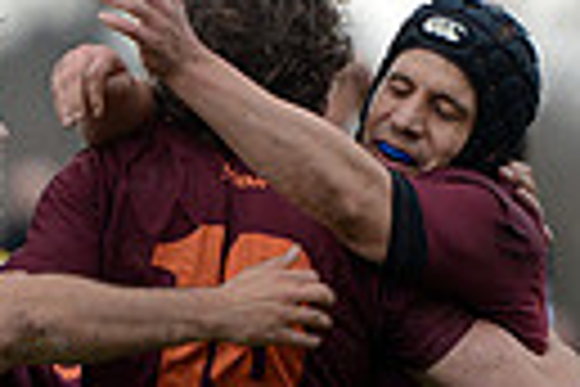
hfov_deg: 2.4
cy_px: 596
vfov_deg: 1.6
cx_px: 144
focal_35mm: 875
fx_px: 14096
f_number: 2.8
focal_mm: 195
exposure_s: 1/500
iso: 1250
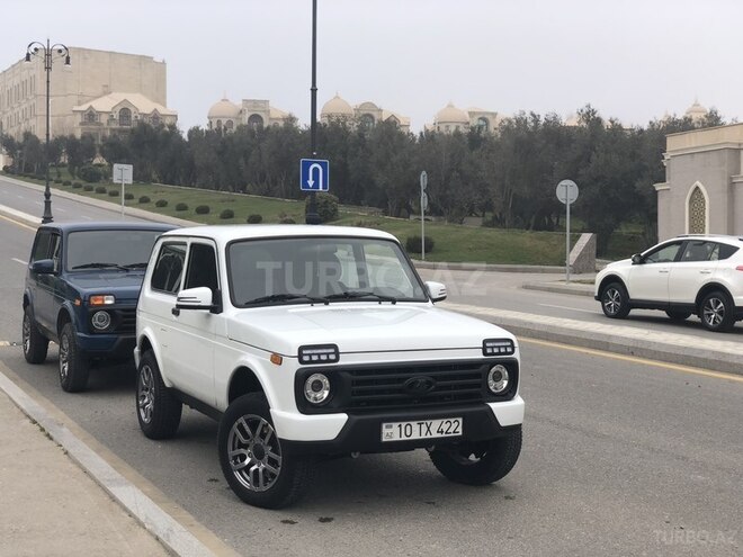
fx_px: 1116
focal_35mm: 52
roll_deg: -0.2
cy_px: 278
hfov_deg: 36.8
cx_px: 372
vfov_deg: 28.0
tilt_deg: -0.4
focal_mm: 6
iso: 16
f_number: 2.4
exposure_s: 1/221
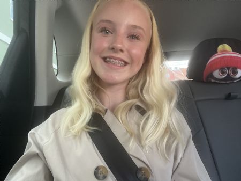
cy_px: 90
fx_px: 160
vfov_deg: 58.8
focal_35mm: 23
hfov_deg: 74.0
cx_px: 120
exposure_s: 1/58
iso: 125
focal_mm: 2.71
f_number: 2.2
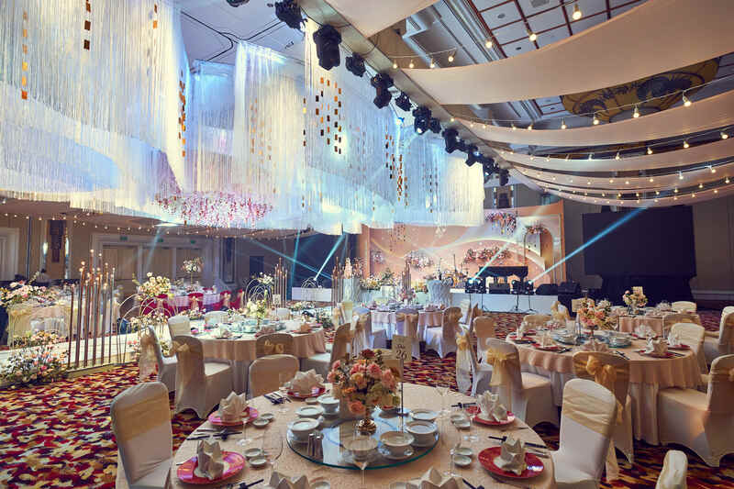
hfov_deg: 90.0
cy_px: 244
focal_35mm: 18
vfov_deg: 67.4
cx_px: 367
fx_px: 367
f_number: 5
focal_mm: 18
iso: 250
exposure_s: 1/100
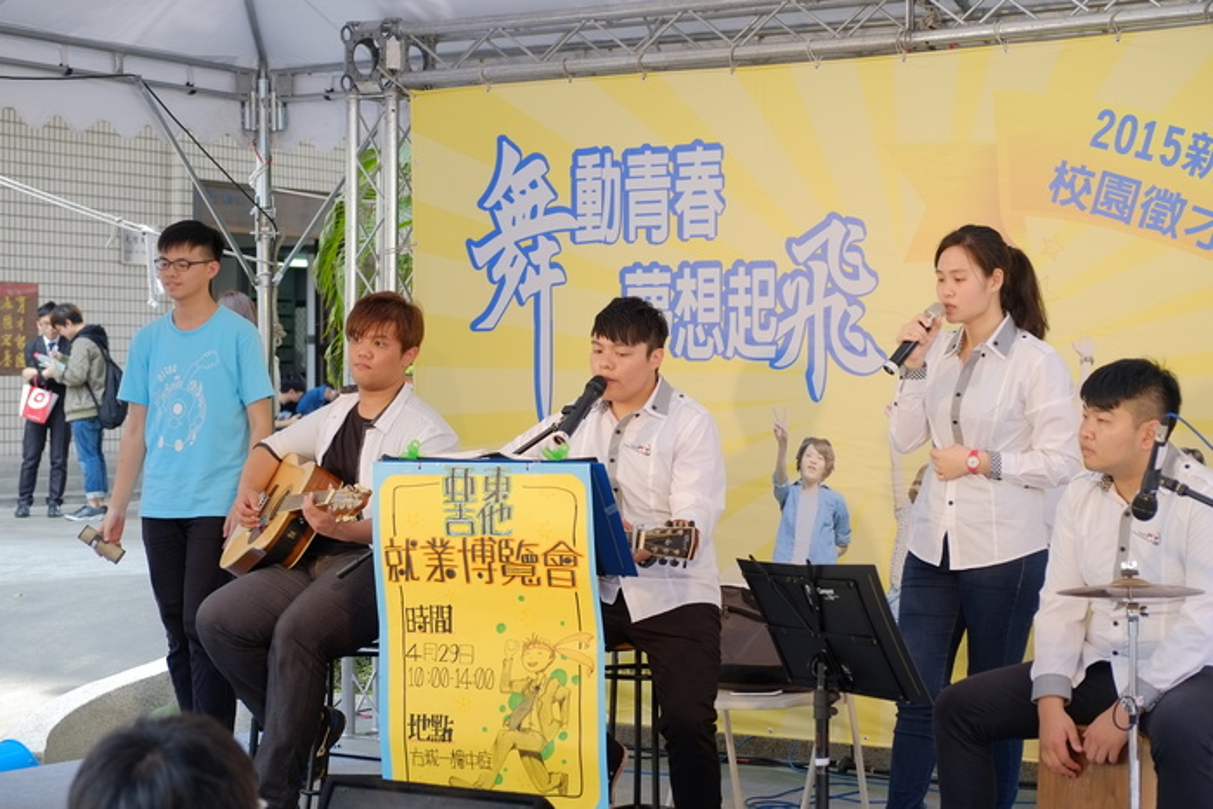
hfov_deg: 27.7
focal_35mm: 73
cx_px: 606
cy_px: 404
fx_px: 2460
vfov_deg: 18.7
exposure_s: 1/110
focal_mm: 48.4
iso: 200
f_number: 4
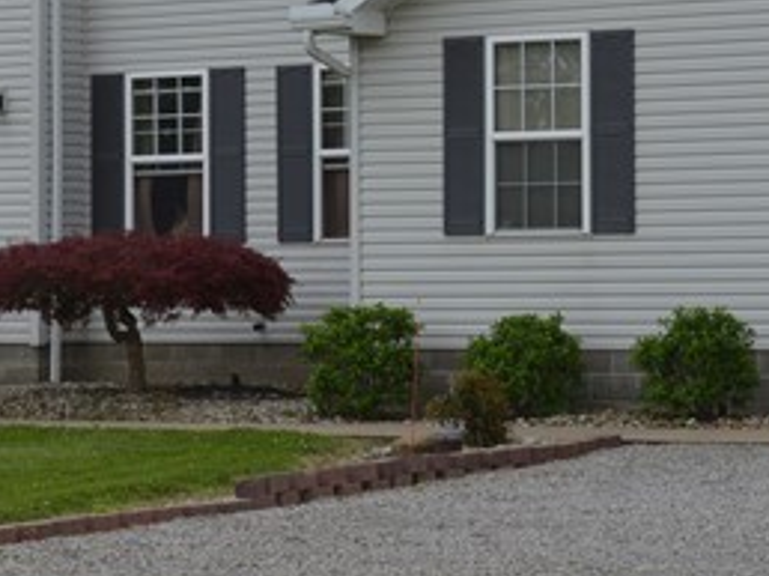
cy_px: 152
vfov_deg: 9.7
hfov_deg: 13.0
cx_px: 568
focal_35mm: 152
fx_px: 3374
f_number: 8
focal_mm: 25
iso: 100
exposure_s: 1/250
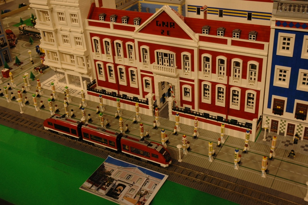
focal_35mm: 44
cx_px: 154
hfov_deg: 45.0
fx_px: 372
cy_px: 102
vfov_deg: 30.8
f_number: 4.5
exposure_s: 1/80
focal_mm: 29
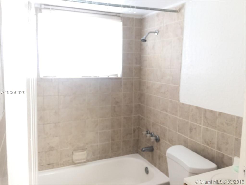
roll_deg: -2.3
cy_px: 92
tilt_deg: -6.7
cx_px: 123
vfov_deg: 48.2
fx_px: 206
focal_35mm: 29
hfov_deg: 61.7
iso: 32
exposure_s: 1/15
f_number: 2.2
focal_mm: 4.15
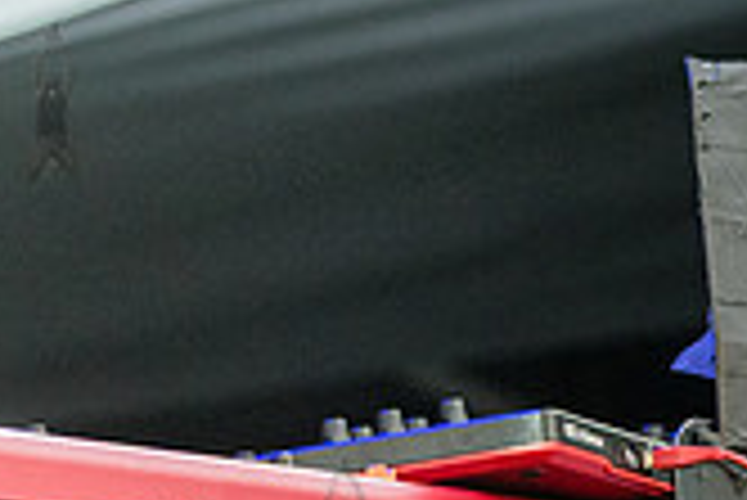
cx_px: -499
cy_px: -187
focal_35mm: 559
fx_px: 11609
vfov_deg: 2.5
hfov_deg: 3.7
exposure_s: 1/2000
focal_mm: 145
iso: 3200
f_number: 4.5
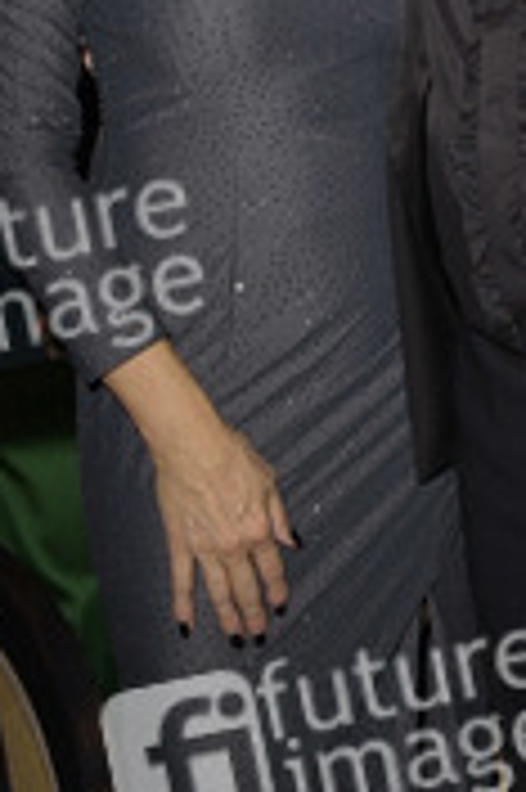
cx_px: 463
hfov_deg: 22.4
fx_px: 1296
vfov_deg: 32.1
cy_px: 63
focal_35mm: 59
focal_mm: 26
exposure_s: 1/80
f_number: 5
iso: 2000
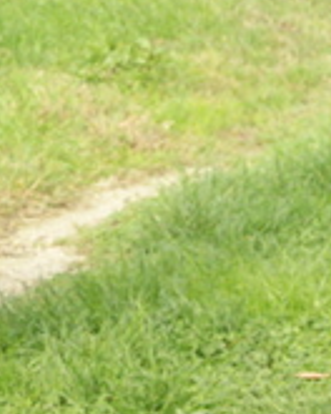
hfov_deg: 6.2
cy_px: 35
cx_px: -474
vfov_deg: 8.1
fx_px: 2927
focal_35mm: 239
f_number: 3.5
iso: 400
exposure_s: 1/800
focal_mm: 28
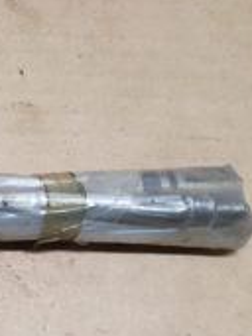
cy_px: 194
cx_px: -215
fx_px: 739
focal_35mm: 76
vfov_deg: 25.6
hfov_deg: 16.1
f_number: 1.7
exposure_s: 1/33
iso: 160
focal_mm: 4.2
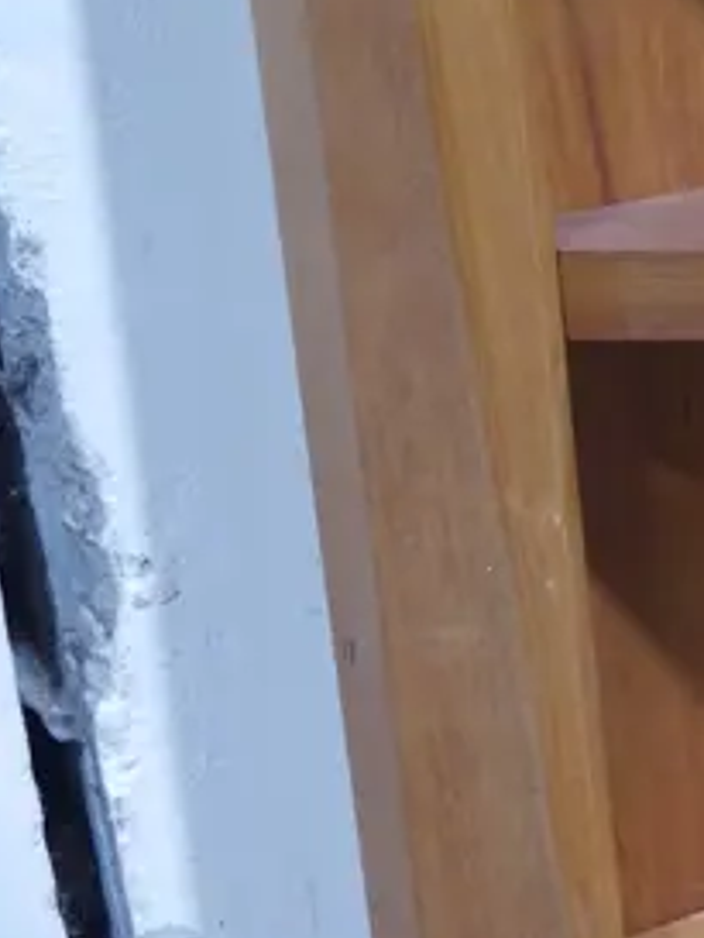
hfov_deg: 12.7
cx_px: 1300
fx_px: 2845
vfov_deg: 18.7
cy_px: 522
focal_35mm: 105
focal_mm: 14
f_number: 3.5
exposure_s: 1/60
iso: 500
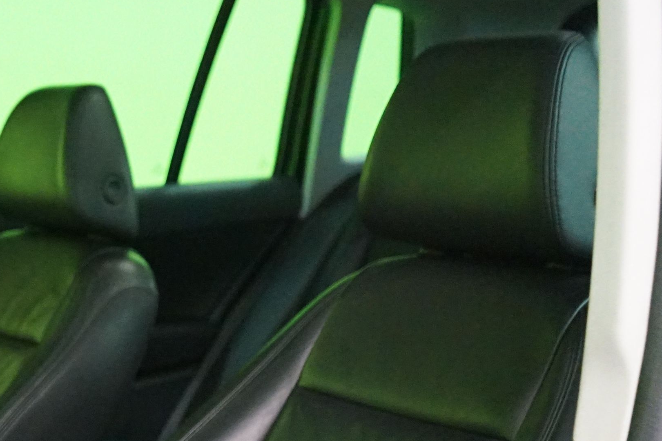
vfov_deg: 19.0
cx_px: -29
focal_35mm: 68
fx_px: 1250
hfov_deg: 27.6
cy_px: 512
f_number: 3.5
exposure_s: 1/25
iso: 6400
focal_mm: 28
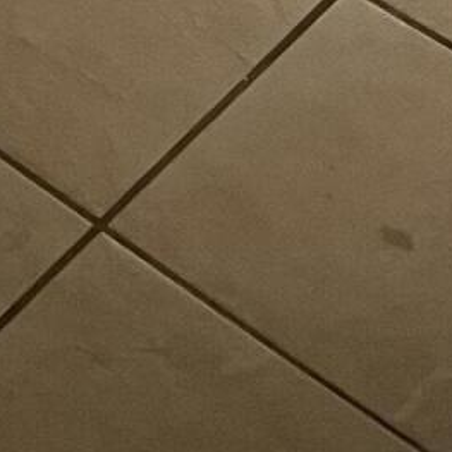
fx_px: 2585
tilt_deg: -20.9
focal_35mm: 175
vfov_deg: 8.0
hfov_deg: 8.7
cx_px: -765
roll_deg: -1.2
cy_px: -1060
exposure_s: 1/60
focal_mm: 5.1
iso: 160
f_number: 1.6
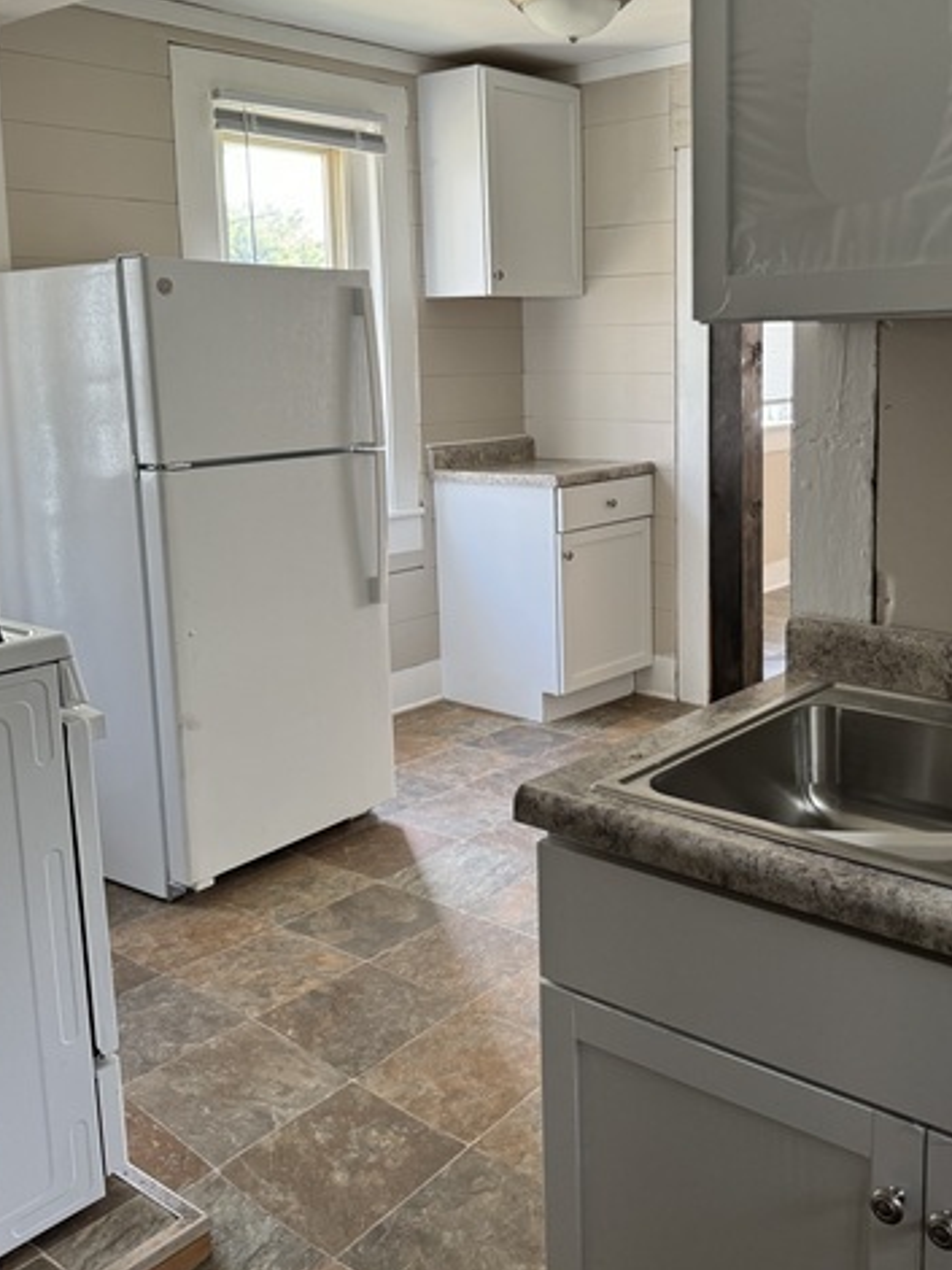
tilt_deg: -8.6
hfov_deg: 41.5
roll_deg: +1.8
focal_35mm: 34
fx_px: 1247
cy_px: 533
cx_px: 591
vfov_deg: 53.7
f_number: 1.78
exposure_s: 1/121
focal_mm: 6.76
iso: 160
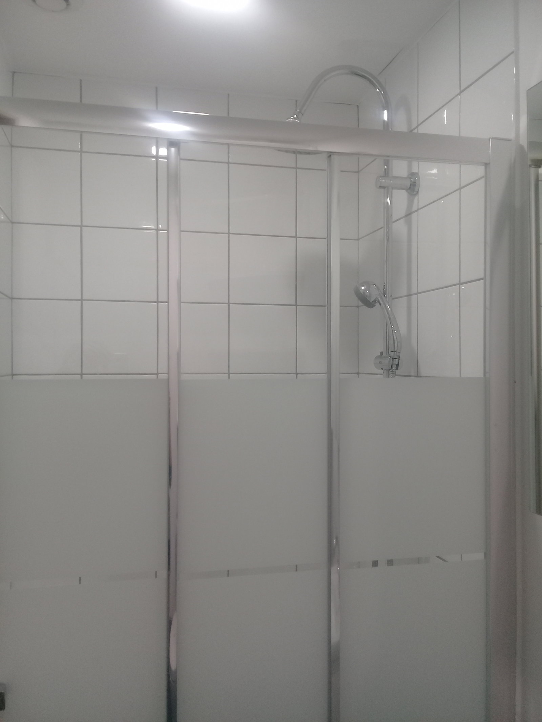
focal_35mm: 31
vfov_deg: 58.3
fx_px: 647
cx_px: 271
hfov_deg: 45.4
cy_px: 361
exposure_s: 1/33
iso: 64
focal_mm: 3.3
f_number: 2.2
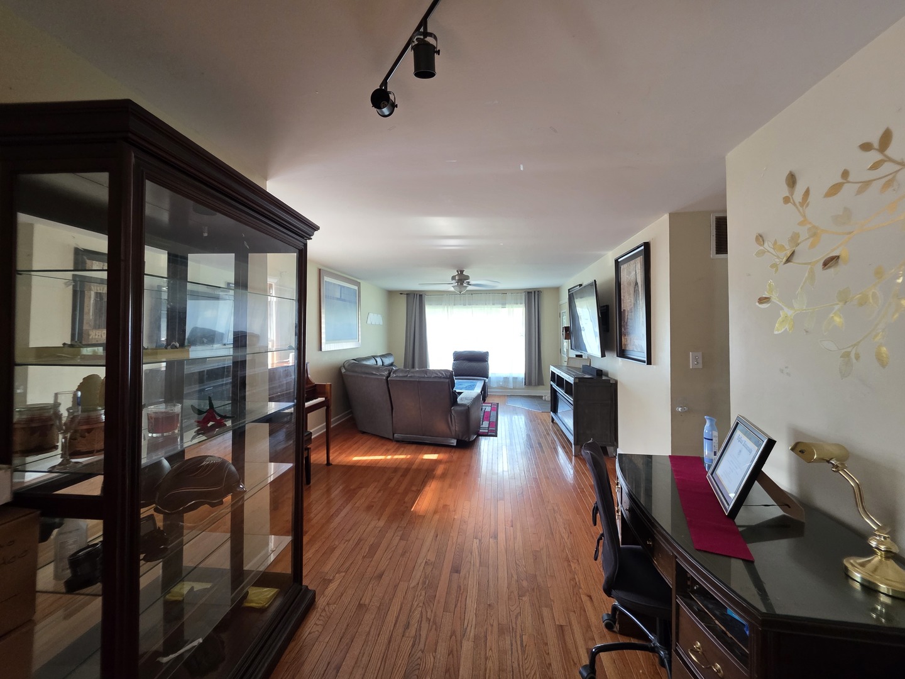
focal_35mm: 13
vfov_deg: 89.9
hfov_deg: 106.2
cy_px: 340
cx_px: 452
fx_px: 340
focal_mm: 2.2
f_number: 1.9
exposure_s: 1/60
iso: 250
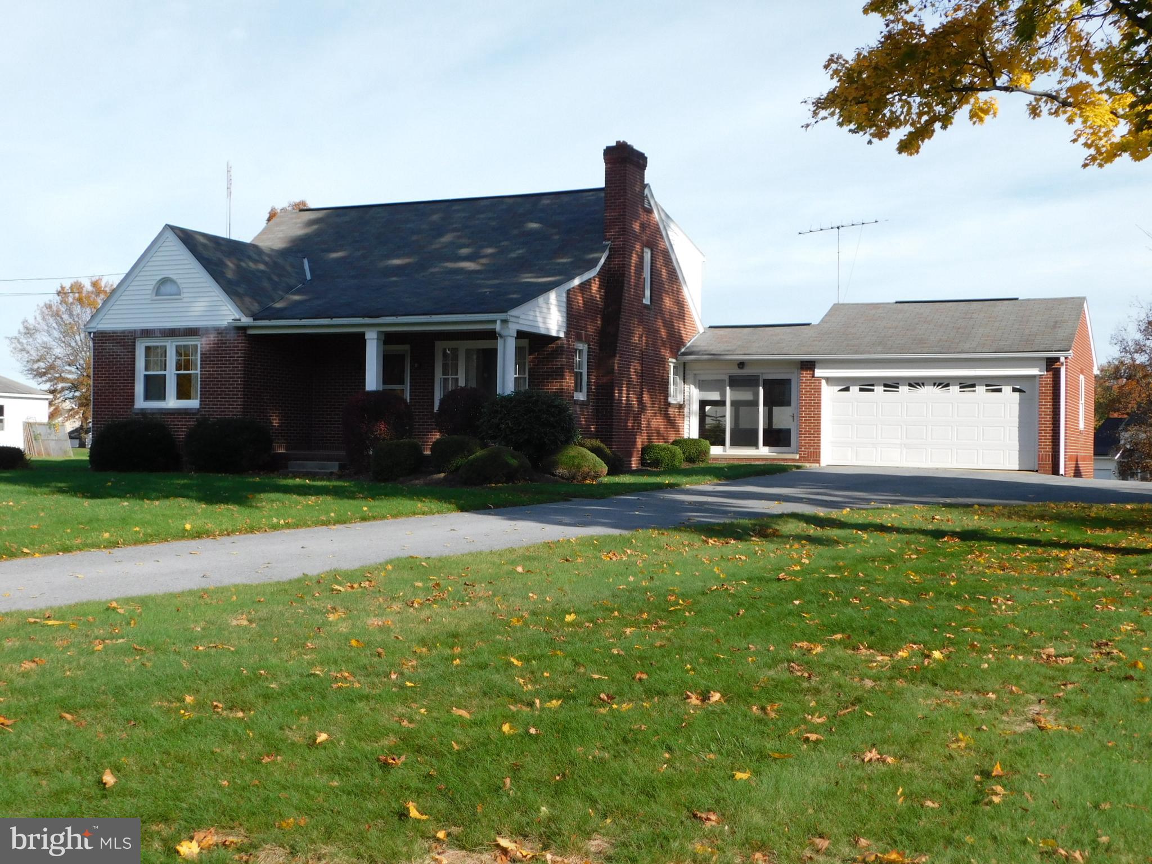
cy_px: 432
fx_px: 1331
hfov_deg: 46.8
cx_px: 576
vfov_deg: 36.0
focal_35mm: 40
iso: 125
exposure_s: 1/800
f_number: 3.6
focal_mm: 7.1
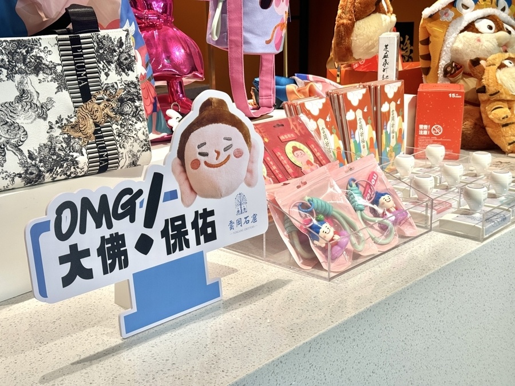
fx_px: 714
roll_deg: +1.1
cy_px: 193
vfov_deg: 30.3
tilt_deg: -15.0
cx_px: 258
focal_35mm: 48
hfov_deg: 39.7
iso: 64
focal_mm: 6.76
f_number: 1.78
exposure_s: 1/100
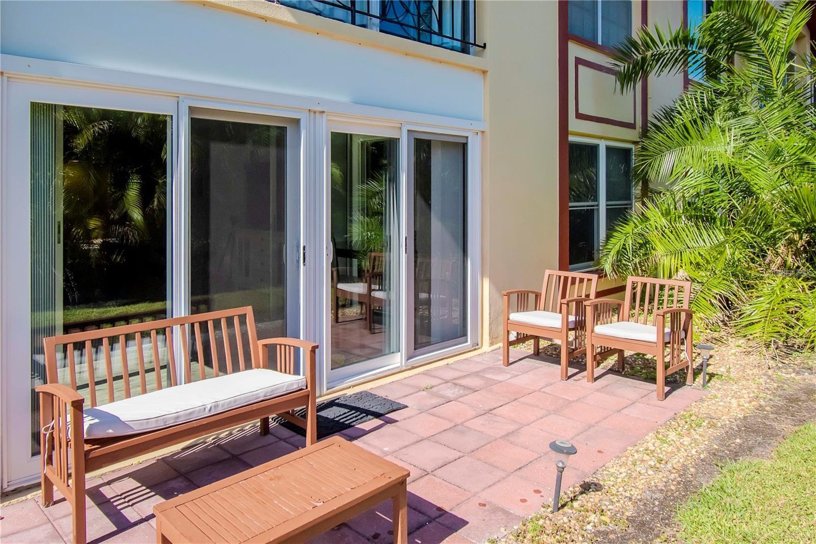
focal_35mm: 24
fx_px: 544
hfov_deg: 73.8
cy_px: 272
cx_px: 408
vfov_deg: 53.1
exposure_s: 1/3200
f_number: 7.1
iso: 1600
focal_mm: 16
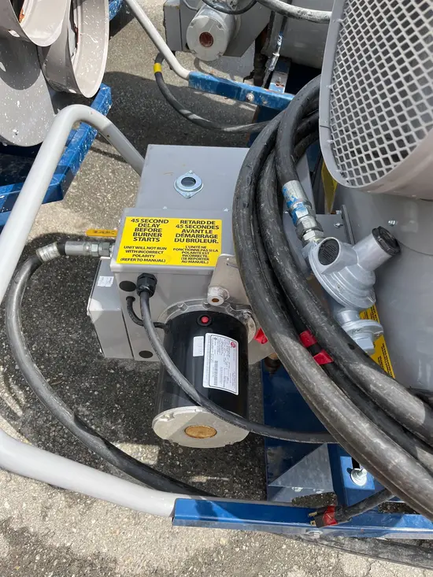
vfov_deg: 67.3
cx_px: 216
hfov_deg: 53.1
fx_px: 434
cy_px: 288
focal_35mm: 26
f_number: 1.6
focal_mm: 5.1
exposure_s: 1/1832
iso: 50
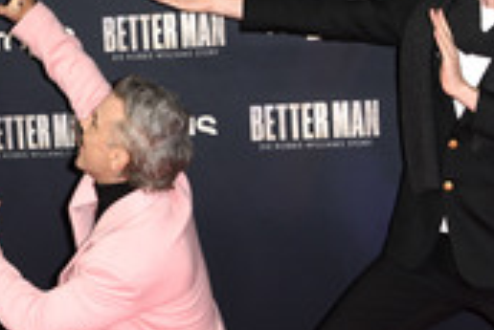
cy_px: 224
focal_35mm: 110
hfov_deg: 18.6
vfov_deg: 12.5
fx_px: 1511
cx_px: 214
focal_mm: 42
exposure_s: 1/250
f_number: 5.6
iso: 1000
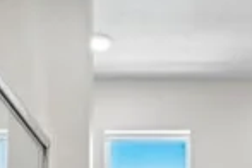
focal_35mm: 80
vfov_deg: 14.0
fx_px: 560
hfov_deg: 25.1
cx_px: 189
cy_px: 348
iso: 320
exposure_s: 1/30
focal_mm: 14
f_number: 7.1
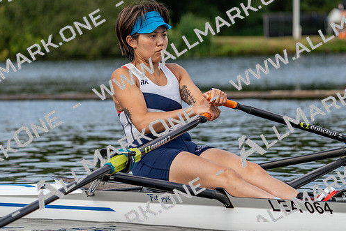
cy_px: 102
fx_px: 2250
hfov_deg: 8.8
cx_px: 179
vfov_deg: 5.9
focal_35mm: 234
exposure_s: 1/1600
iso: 400
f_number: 5.6
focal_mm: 200
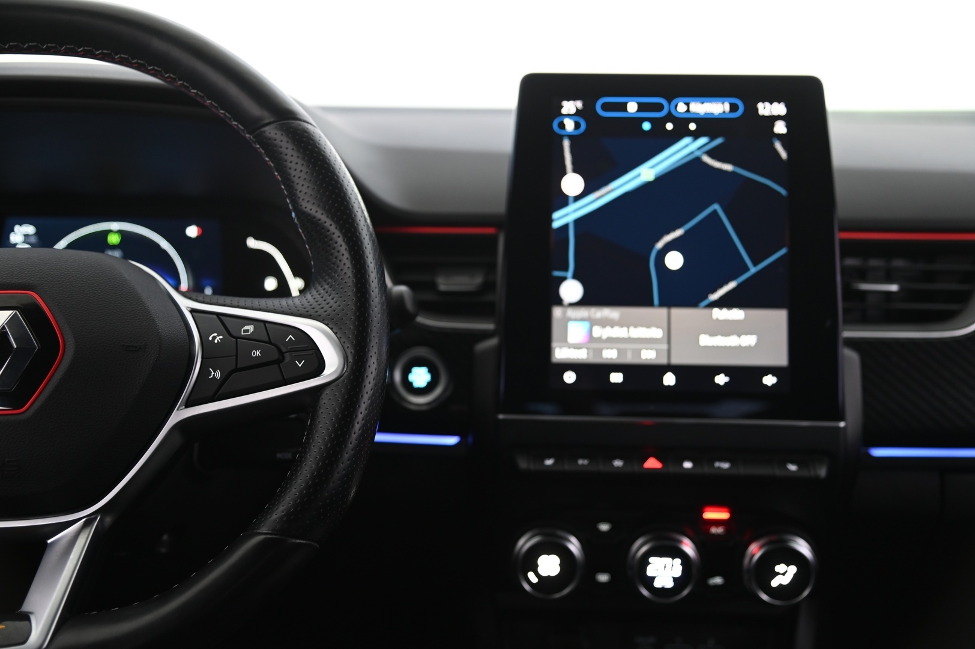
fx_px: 1353
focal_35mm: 50
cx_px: 488
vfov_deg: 26.9
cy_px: 324
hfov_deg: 39.6
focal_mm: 50
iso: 1000
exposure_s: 1/10
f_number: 4
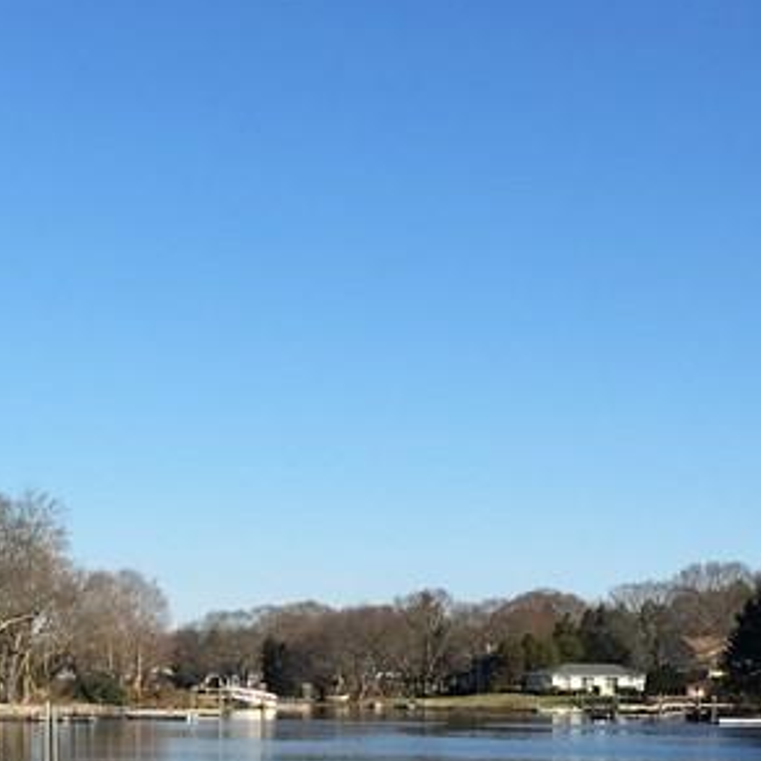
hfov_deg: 19.0
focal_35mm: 90
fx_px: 2238
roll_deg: -1.3
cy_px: 654
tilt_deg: +1.5
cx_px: 73
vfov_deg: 19.0
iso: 25
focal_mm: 4.15
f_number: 2.2
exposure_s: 1/1672
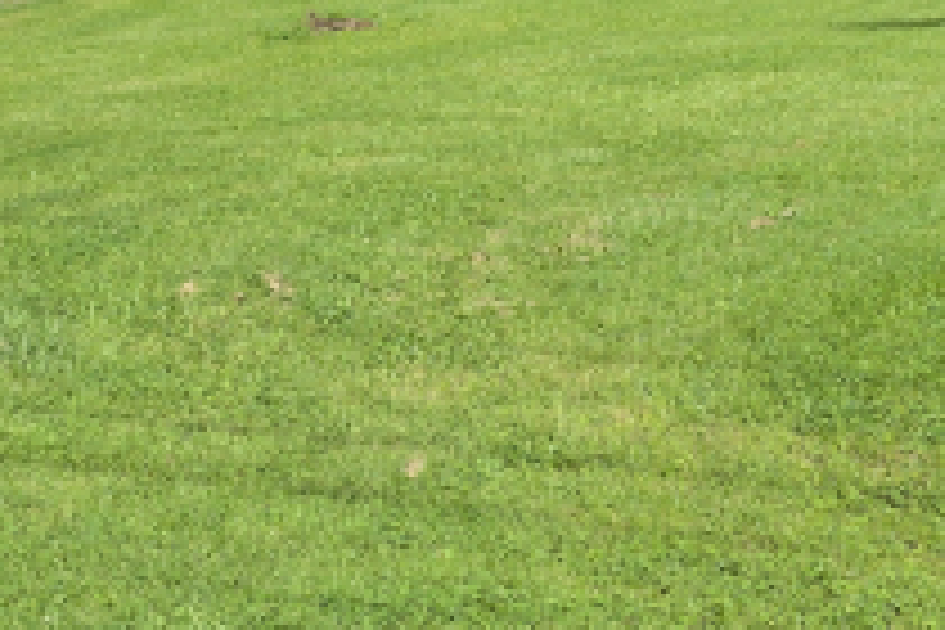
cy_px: 18
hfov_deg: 26.6
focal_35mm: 76
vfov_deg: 17.6
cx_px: 502
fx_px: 1995
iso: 64
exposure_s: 1/5294
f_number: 1.4
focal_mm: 6.5
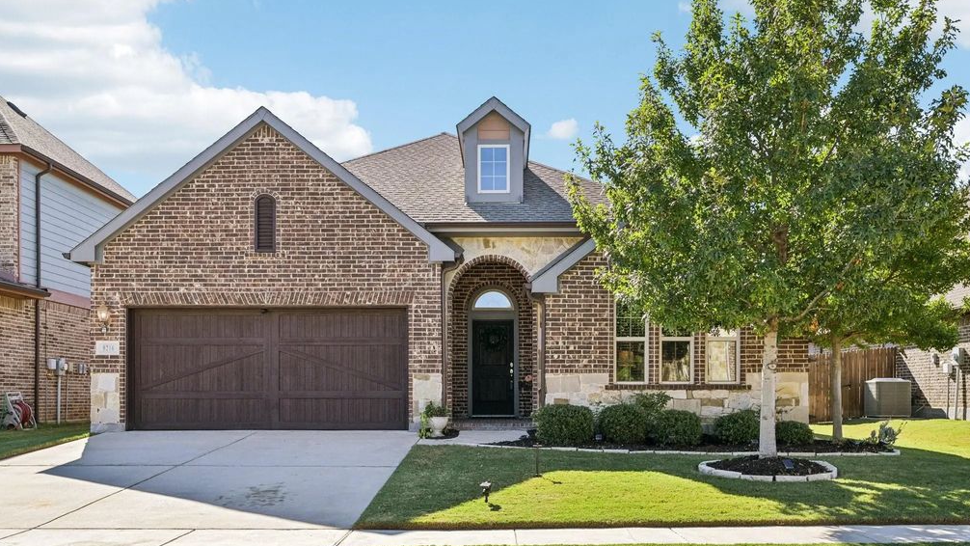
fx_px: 823
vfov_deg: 36.6
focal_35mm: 32
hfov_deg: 61.0
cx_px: 491
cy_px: 312
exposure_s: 1/640
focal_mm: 30
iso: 400
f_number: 8
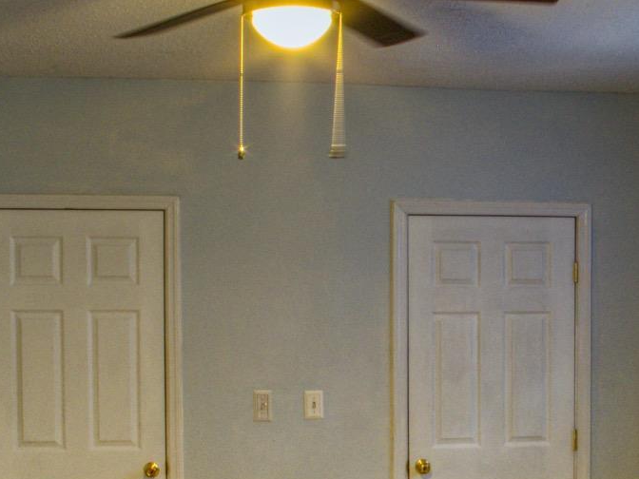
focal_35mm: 64
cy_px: 379
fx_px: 1181
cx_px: 481
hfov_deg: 29.8
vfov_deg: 22.6
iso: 100
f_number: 8
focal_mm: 6
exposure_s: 1/1.2
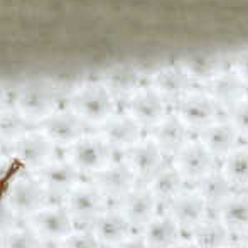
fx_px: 6760
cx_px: -232
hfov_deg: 2.1
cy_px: 236
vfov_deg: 2.1
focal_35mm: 834
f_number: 18
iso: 100
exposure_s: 1/200
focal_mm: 100
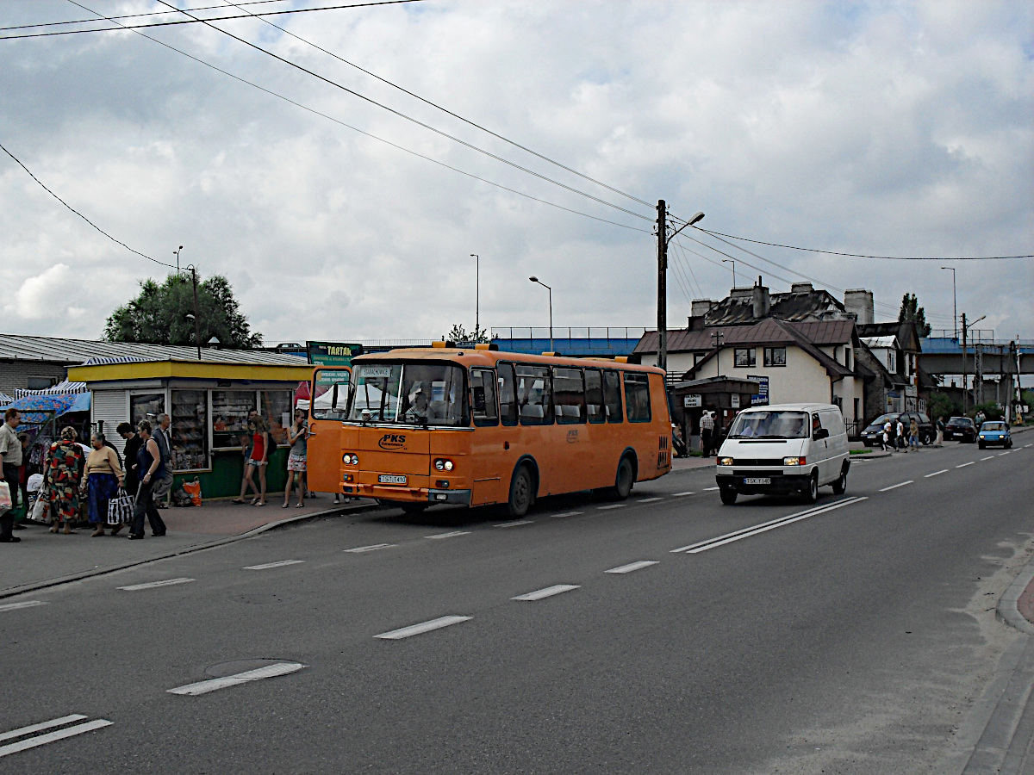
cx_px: 517
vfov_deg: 37.7
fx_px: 1135
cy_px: 388
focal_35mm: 38
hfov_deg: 49.0
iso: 80
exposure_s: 1/180
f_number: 8.3
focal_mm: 6.3
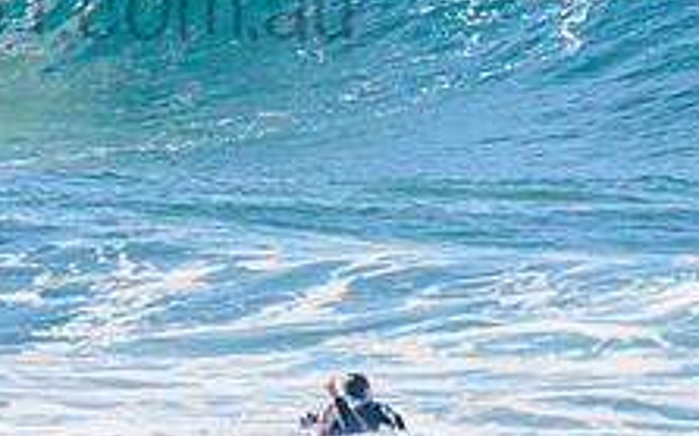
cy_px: -48
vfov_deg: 0.8
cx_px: -95
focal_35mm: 1625
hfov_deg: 1.3
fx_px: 30933
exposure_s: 1/4000
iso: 320
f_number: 5.6
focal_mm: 500
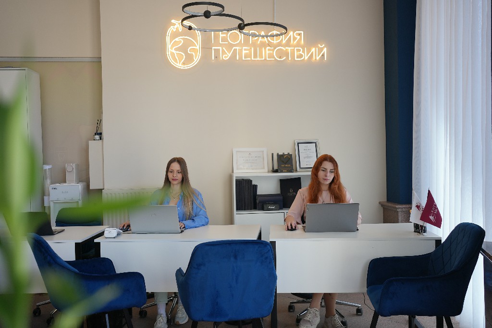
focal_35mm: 35
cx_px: 246
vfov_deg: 37.9
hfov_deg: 54.4
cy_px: 164
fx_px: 478
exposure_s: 1/160
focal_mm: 35
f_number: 4
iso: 320
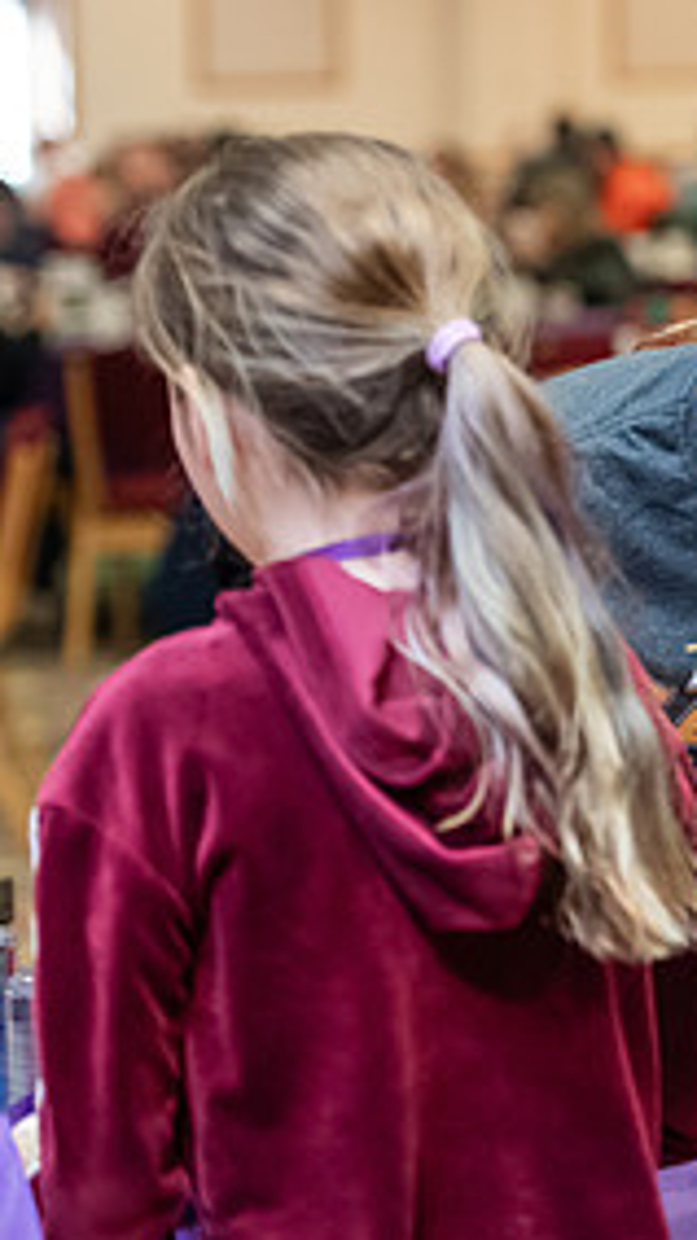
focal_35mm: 172
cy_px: 497
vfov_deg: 12.5
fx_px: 5656
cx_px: 982
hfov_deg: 7.0
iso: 2500
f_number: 3.2
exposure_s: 1/200
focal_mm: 80
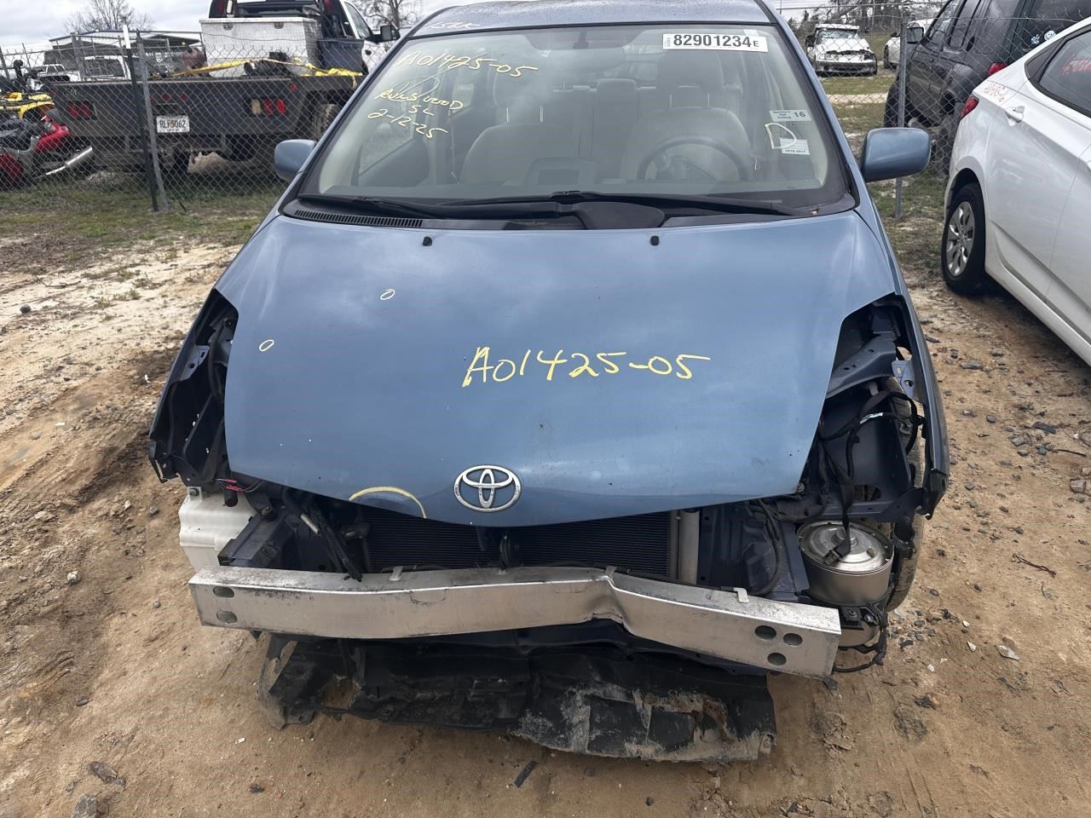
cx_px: 546
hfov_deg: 71.6
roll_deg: +4.2
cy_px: 409
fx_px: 756
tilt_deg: -24.1
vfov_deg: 56.8
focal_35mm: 24
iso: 80
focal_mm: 6.86
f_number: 1.78
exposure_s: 1/1227
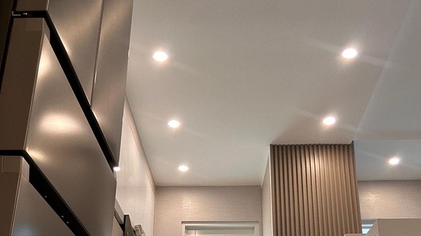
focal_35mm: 45
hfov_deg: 45.5
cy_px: 240
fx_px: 502
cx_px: 208
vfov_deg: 25.1
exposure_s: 1/120
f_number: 1.9
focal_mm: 2.69
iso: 64
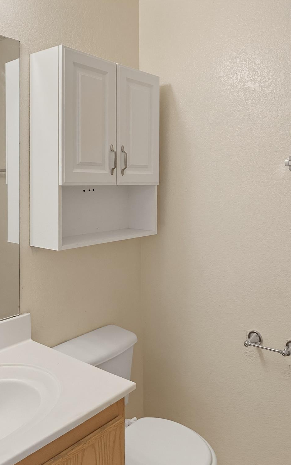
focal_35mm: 28
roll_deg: -1.2
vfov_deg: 66.5
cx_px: 136
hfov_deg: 44.5
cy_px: 235
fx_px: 355
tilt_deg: -7.8
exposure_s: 1/60
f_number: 1.8
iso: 100
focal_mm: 4.2
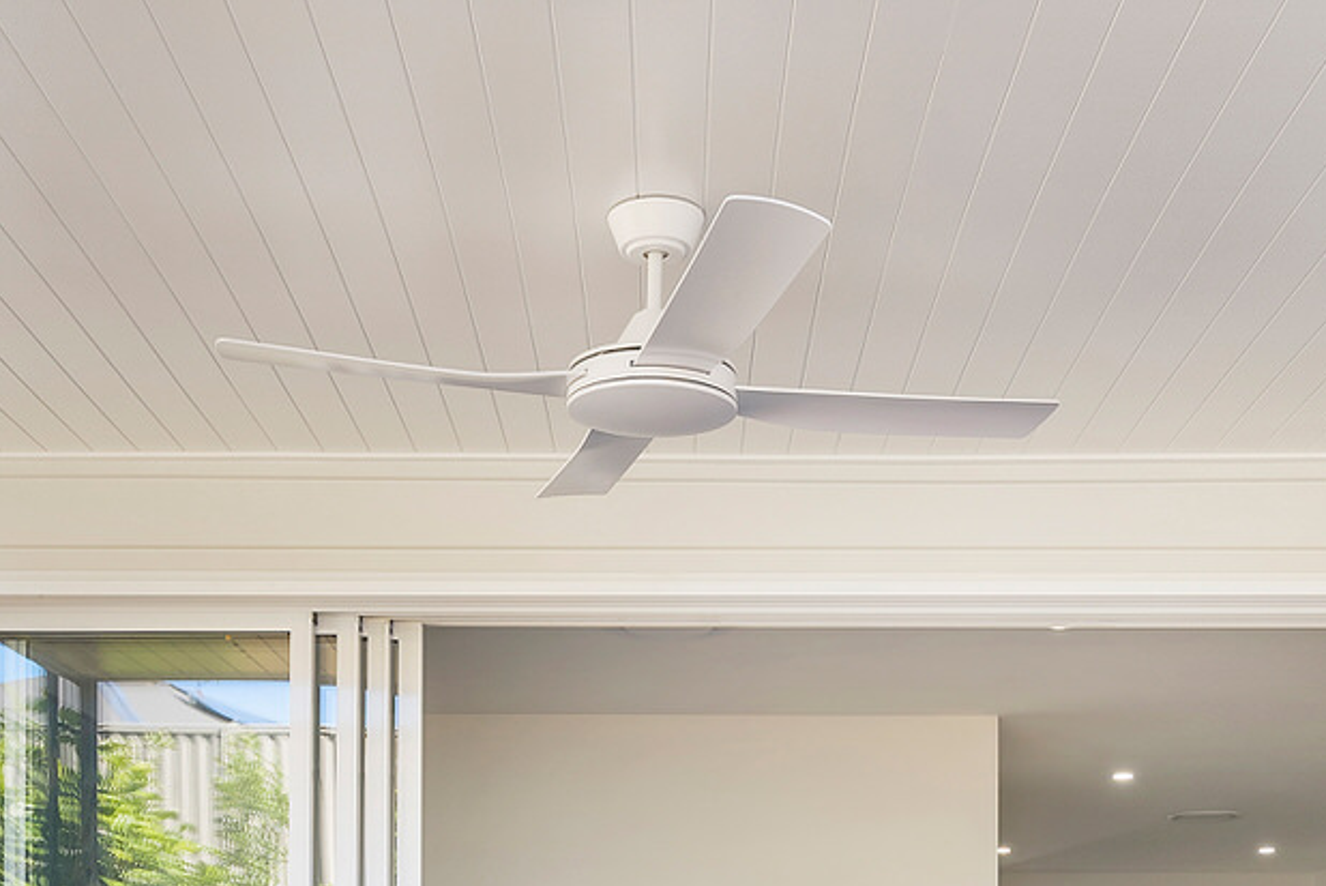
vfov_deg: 24.3
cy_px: 1040
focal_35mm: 51
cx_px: 614
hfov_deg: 38.8
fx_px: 1880
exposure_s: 1/40
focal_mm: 21
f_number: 8
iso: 400
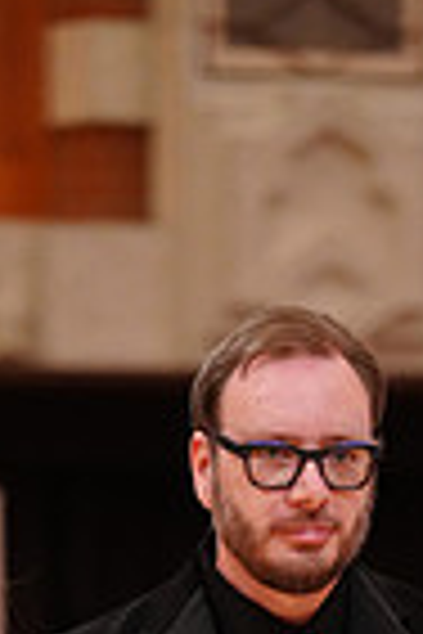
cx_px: 349
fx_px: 9640
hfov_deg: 2.5
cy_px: 1205
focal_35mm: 547
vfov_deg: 3.7
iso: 3200
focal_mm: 133
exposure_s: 1/320
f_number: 2.8
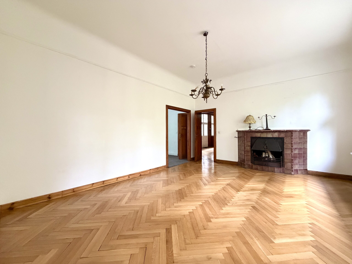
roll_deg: +0.7
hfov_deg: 102.1
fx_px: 142
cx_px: 176
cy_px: 132
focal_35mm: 14
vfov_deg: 85.7
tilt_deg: +0.3
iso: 640
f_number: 2.2
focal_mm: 2.22
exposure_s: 1/60
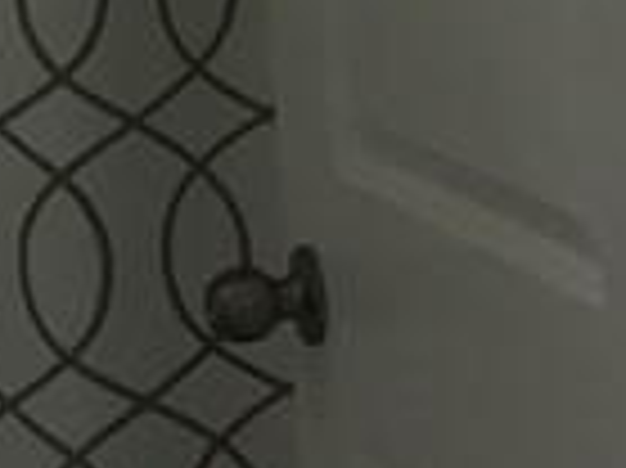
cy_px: 22
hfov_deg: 7.7
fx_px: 3867
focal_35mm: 214
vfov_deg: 6.9
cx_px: 2090
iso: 25
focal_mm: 4.15
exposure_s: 1/40
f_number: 2.2
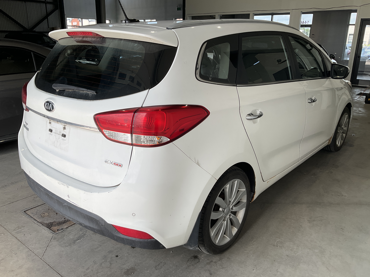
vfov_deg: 48.2
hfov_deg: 61.7
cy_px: 138
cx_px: 185
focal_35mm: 29
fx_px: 310
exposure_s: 1/491
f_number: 1.8
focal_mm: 3
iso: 25
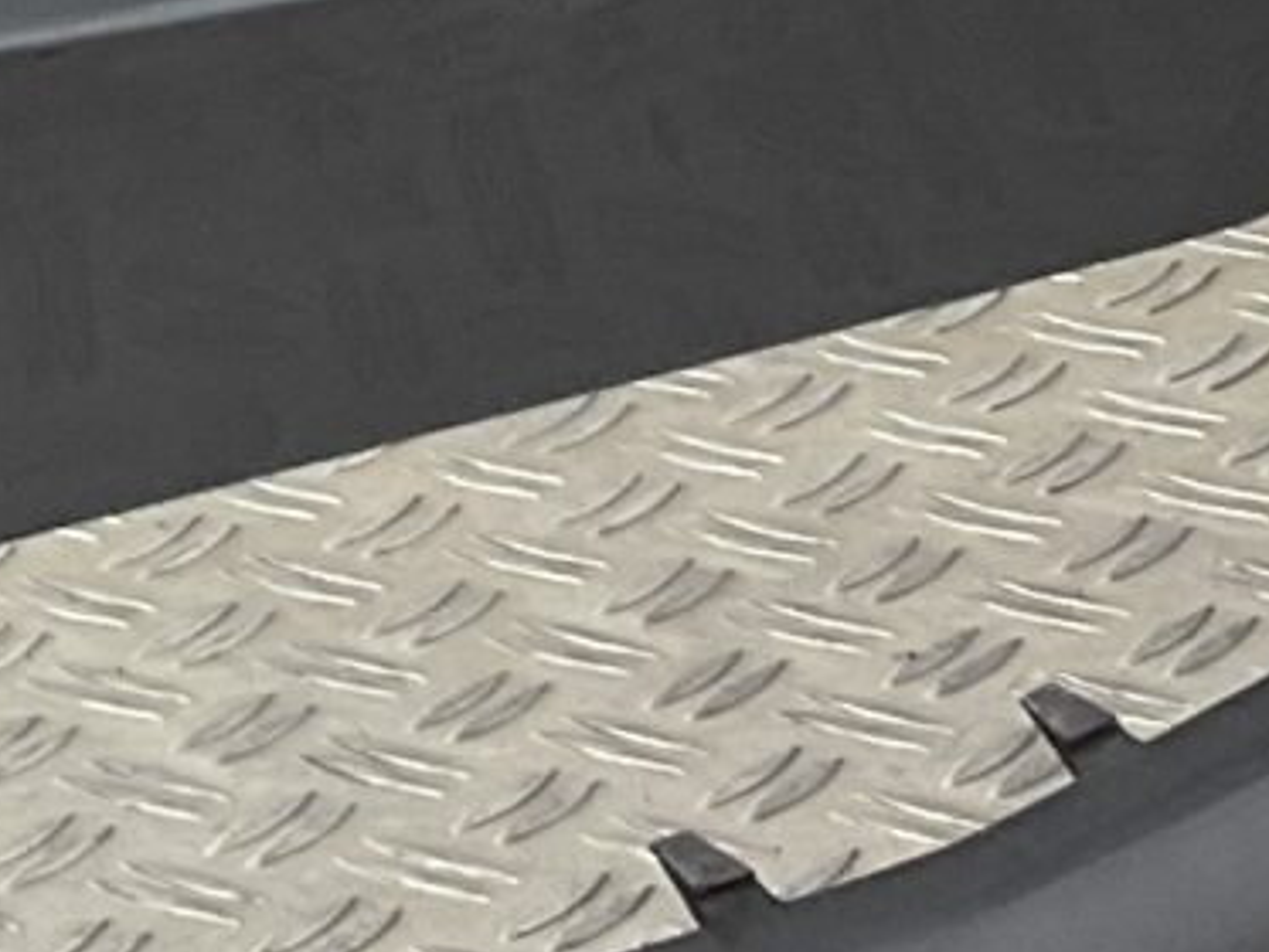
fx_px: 7298
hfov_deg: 9.7
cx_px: -544
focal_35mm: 199
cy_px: -503
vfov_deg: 7.3
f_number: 1.8
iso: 32
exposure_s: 1/120
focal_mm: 3
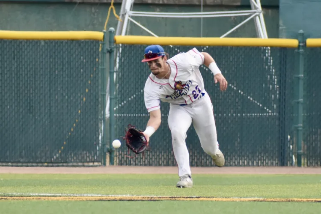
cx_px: 160
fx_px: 4012
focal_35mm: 450
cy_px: 107
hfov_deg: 4.6
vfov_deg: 3.1
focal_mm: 300
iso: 800
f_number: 6.3
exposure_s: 1/800
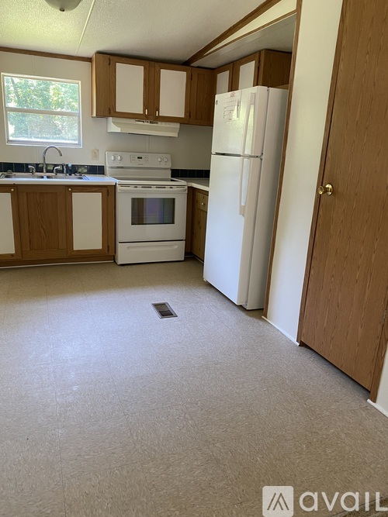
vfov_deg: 67.3
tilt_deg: -13.2
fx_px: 389
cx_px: 194
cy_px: 258
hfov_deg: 53.0
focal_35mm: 26
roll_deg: -3.0
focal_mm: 4.25
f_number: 1.8
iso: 160
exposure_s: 1/60
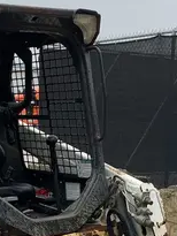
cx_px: 57
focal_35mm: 93
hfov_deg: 15.9
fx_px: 633
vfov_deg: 20.7
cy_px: 210
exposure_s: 1/388
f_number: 1.8
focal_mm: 4.25
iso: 25
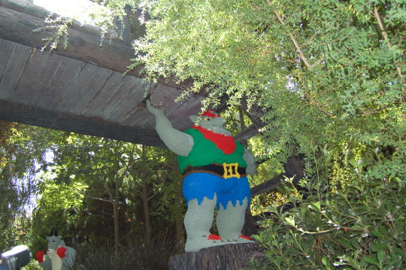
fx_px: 361
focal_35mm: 32
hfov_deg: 58.8
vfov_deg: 41.0
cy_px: 122
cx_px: 199
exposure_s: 1/320
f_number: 3.5
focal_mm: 18
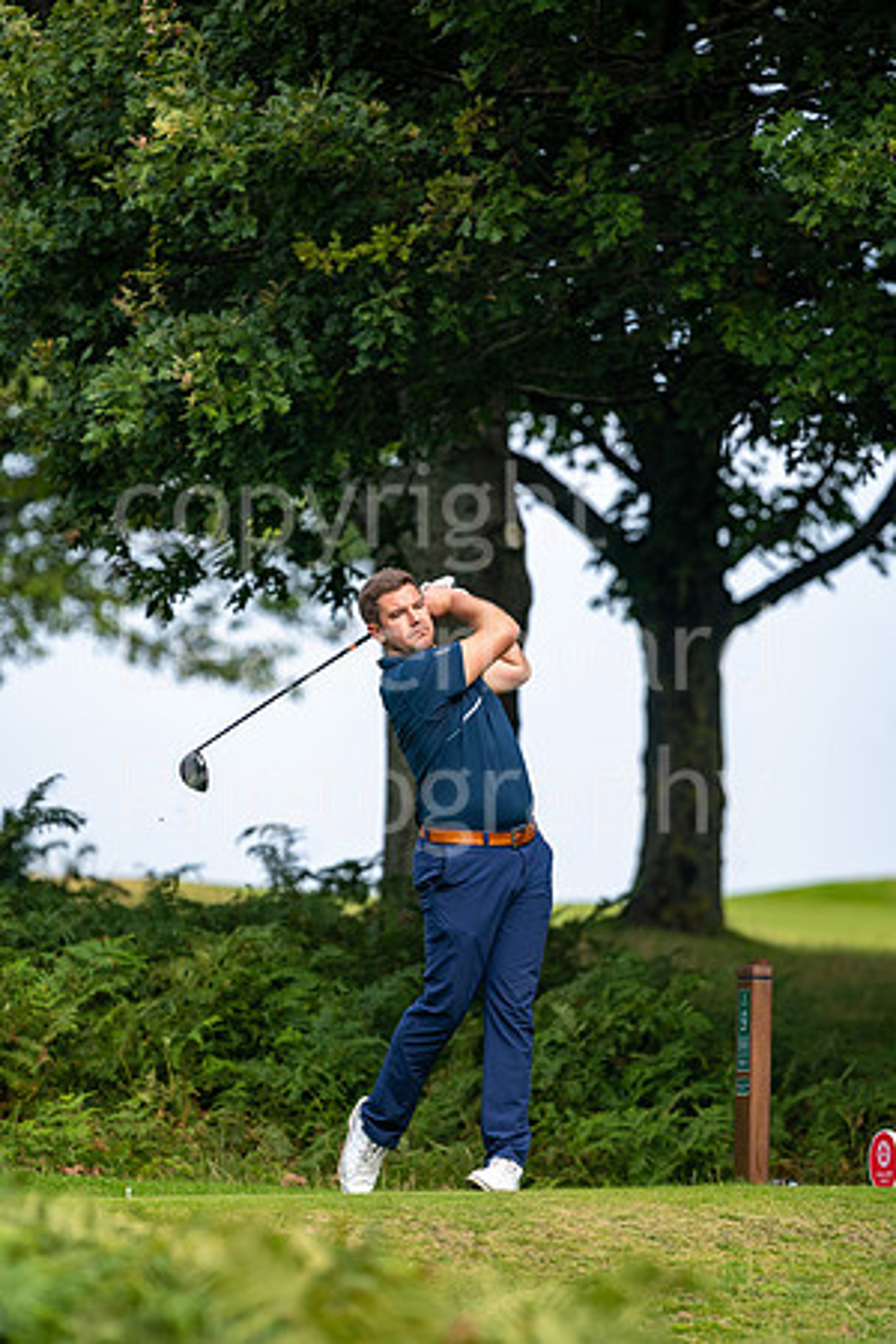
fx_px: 11199
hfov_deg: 4.6
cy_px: 672
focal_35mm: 300
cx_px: 448
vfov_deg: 6.9
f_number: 5
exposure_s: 1/640
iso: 160
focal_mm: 300
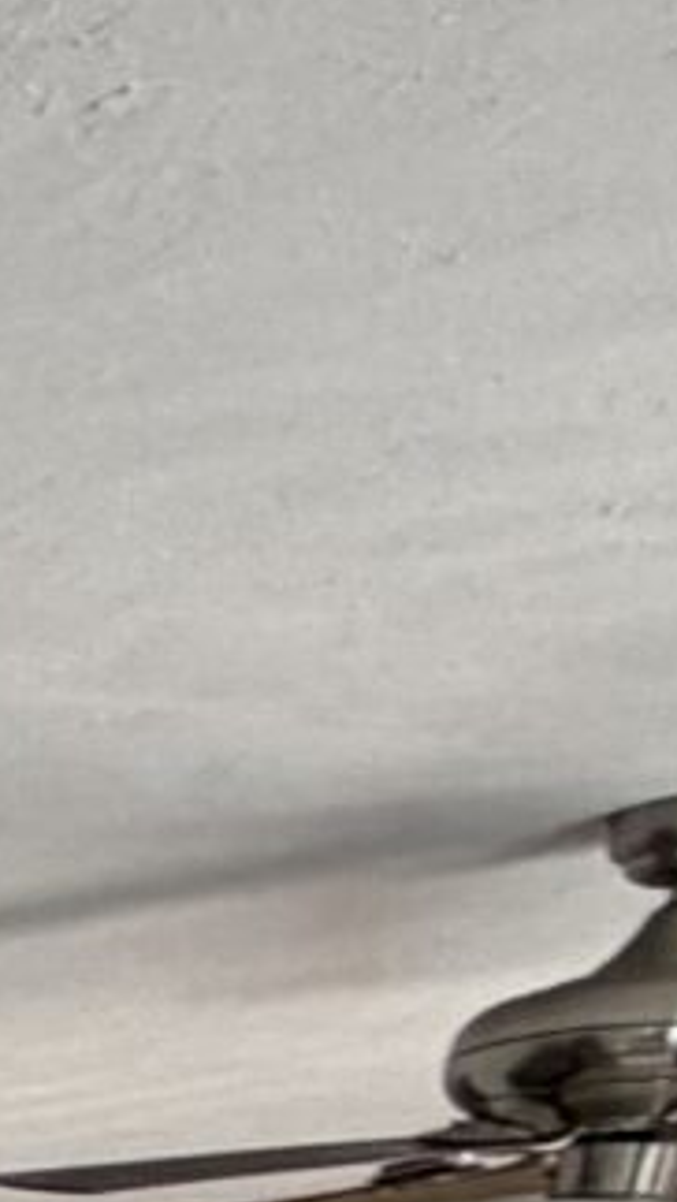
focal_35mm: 121
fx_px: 3856
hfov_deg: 6.8
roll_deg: -0.2
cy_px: 3037
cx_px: -2306
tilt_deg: -16.6
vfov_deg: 12.8
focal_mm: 2.22
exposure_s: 1/121
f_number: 2.2
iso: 50
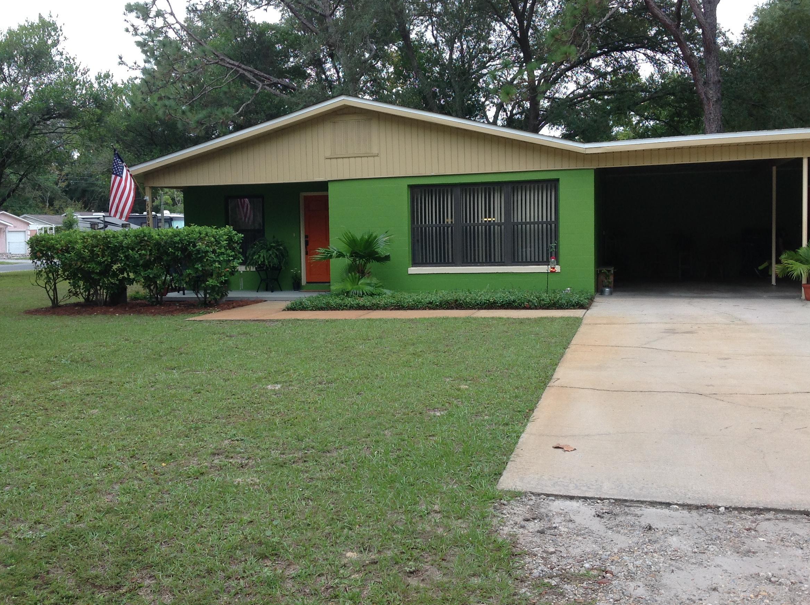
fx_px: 911
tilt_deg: +0.5
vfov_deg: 36.7
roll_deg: +0.8
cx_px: 384
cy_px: 280
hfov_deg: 47.9
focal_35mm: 39
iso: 50
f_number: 2.4
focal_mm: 4.28
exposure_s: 1/369
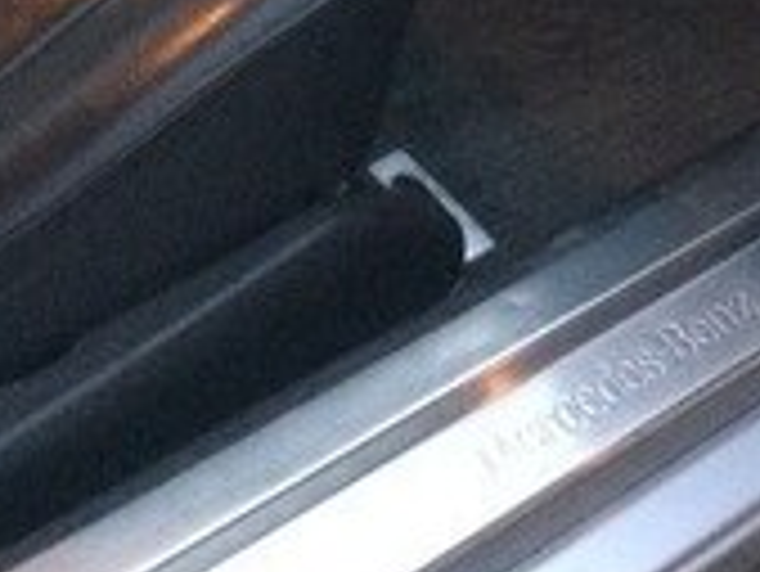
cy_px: -453
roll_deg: -3.1
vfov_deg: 12.1
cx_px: 598
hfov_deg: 17.3
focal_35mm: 113
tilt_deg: -26.0
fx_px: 2483
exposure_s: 1/17
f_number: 2.2
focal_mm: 4.15
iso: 320
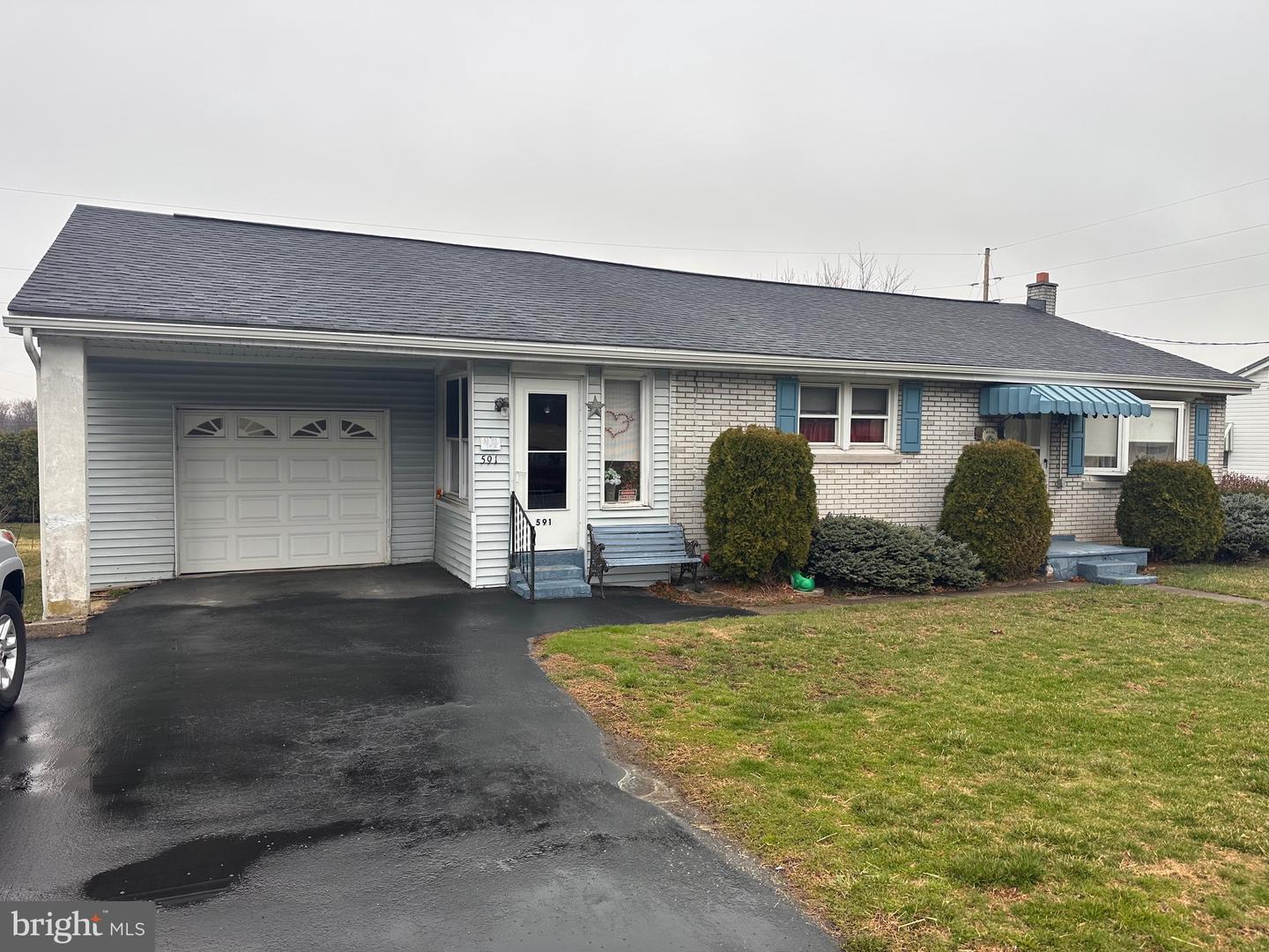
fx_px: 880
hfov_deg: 71.6
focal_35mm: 24
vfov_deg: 56.8
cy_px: 476
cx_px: 634
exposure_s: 1/503
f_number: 1.78
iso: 80
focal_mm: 6.86
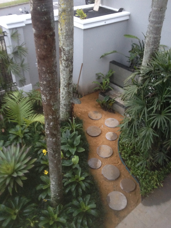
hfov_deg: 40.7
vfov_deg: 52.6
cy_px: 114
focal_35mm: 35
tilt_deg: -39.3
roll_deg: -1.2
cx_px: 86
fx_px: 231
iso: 200
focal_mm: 4.28
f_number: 2.4
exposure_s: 1/20
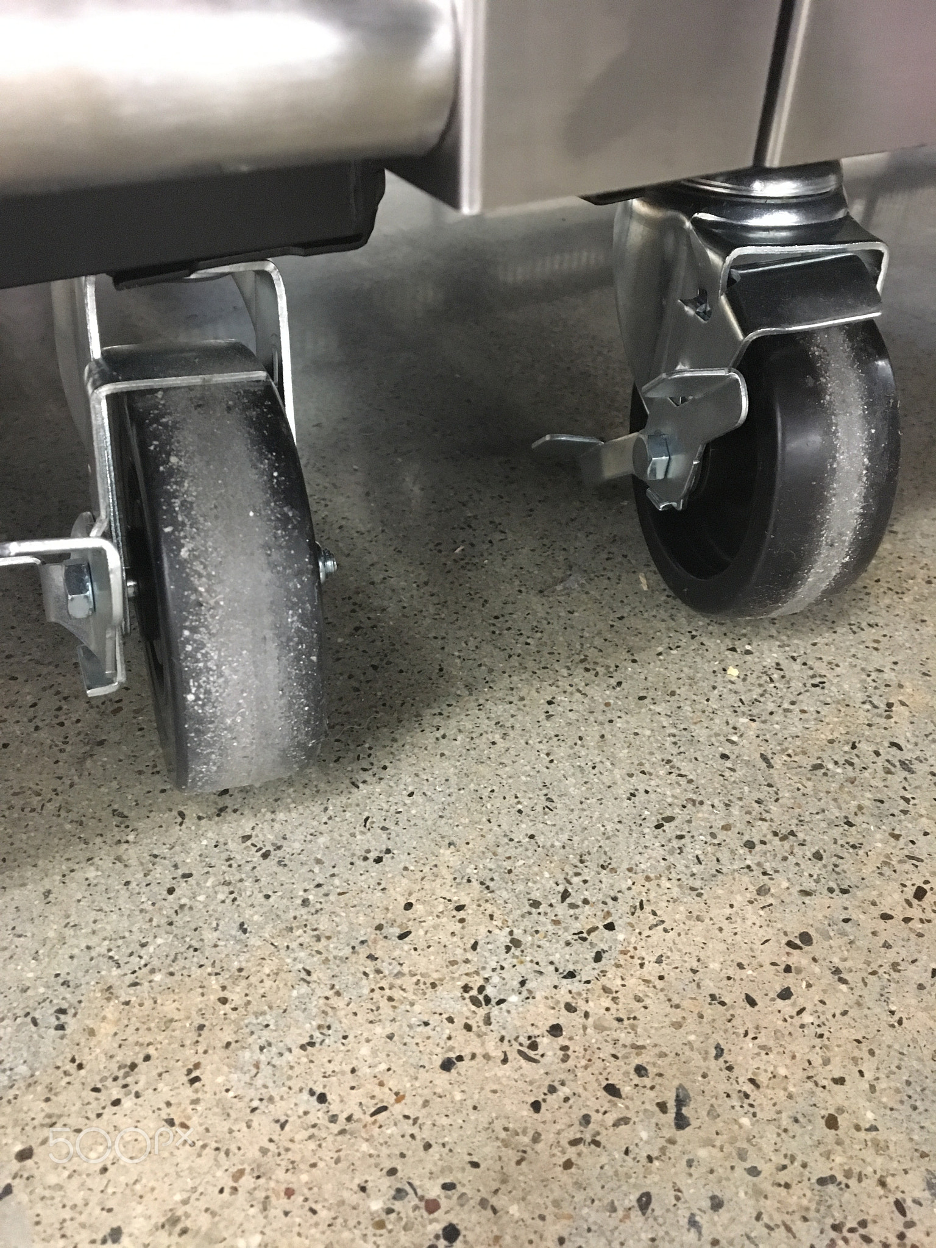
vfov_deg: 61.7
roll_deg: -3.1
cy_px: 624
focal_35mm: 29
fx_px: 1046
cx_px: 468
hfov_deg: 48.2
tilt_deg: -38.9
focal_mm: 4.15
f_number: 2.2
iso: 320
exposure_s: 1/15
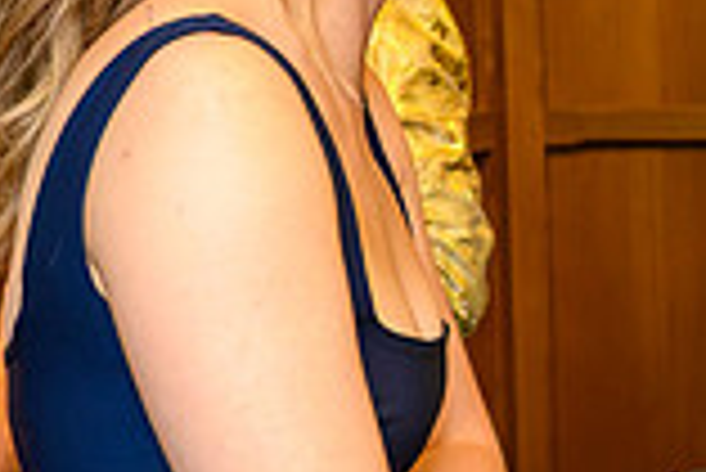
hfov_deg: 15.4
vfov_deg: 11.4
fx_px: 2355
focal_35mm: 120
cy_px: 202
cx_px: 1128
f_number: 4
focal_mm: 29.5
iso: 11400
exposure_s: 1/125
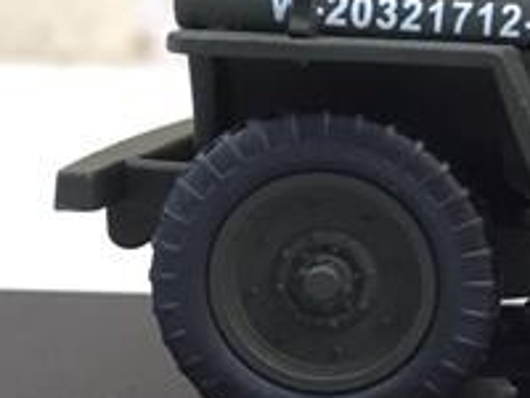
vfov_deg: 12.8
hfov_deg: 15.8
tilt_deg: -11.0
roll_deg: -2.2
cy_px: 252
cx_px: 758
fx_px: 1776
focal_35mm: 116
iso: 64
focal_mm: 4.15
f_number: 2.2
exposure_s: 1/33
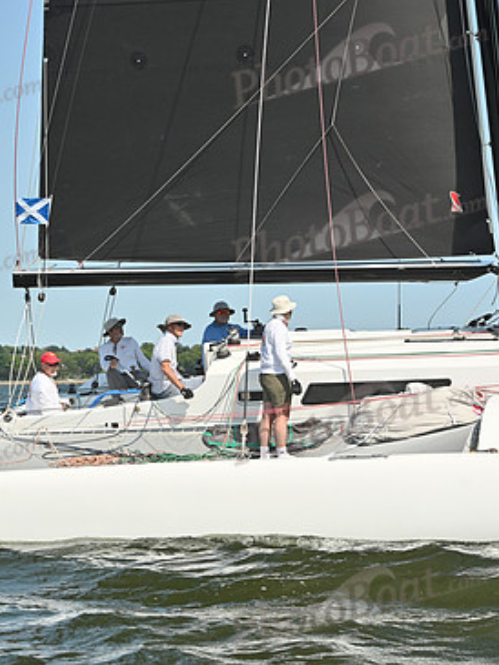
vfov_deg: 18.4
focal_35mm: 107
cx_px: 138
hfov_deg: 13.8
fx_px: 2055
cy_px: 349
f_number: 9
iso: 320
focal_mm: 70
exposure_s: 1/1250
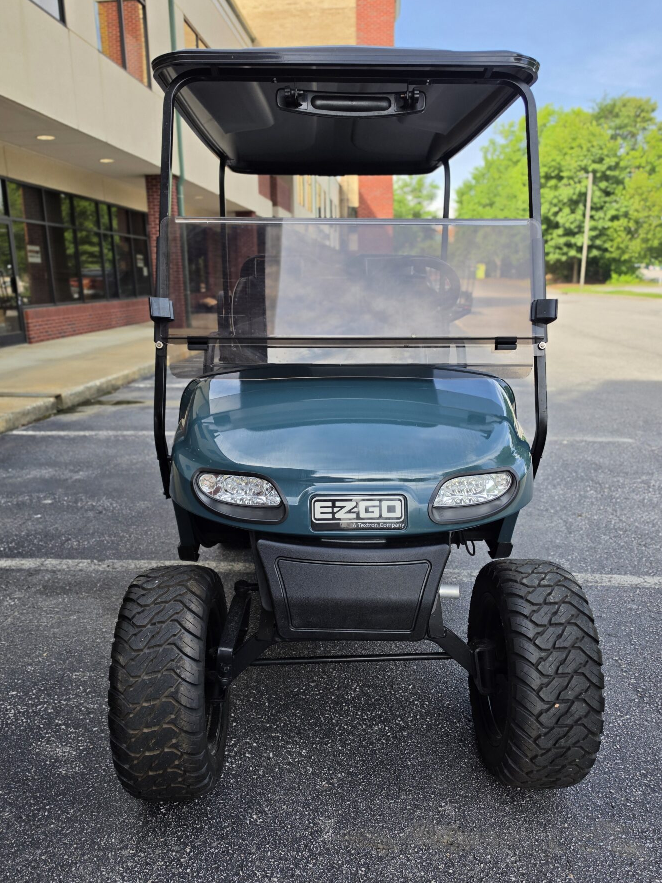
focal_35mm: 25
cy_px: 446
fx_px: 637
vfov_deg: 69.4
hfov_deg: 54.9
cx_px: 343
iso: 64
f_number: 1.4
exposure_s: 1/2240
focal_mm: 6.5
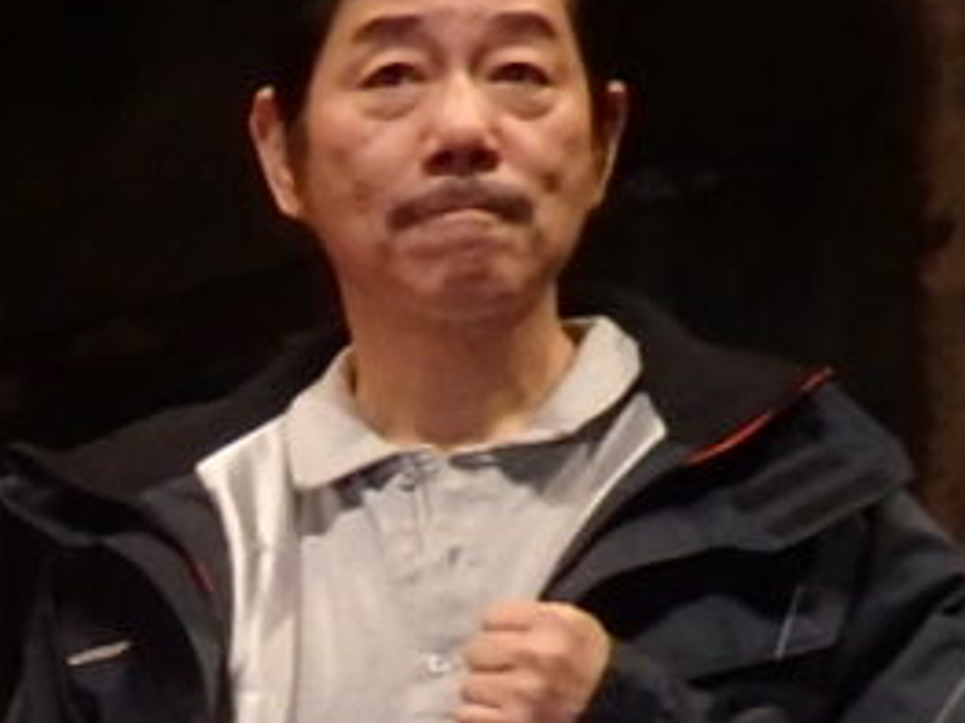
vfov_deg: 4.2
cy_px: 1413
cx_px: -1229
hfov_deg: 5.5
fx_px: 9780
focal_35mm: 351
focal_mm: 10.8
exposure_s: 1/40
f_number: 4.2
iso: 400
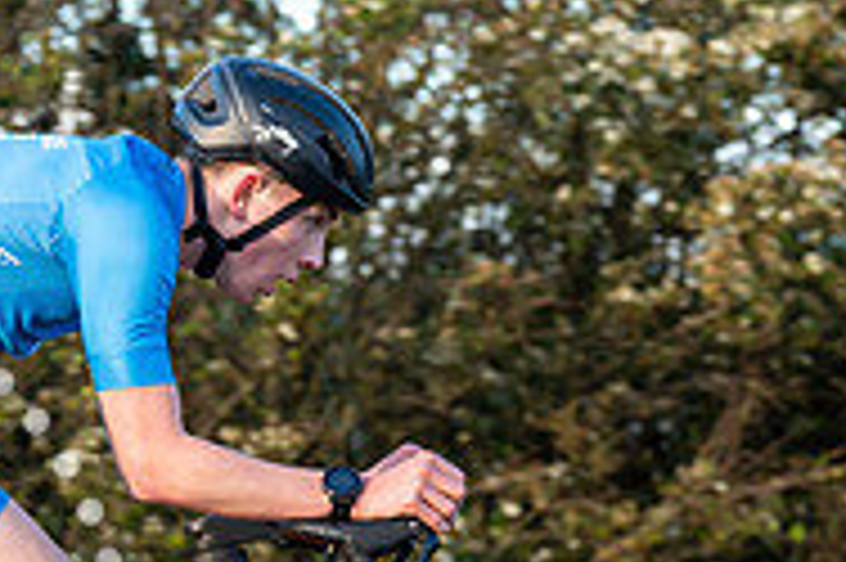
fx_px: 7701
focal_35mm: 328
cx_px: 414
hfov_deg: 6.3
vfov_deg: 4.2
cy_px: 443
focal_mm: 104
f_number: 4
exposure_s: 1/1000
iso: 1000
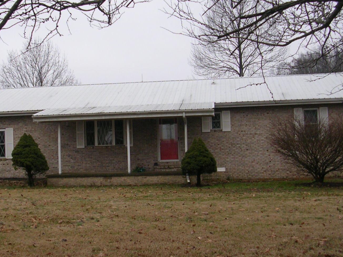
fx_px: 595
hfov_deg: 32.0
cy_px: 130
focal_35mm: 60
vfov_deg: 24.4
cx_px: 130
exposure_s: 1/204
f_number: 2.8
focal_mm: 5.8
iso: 50
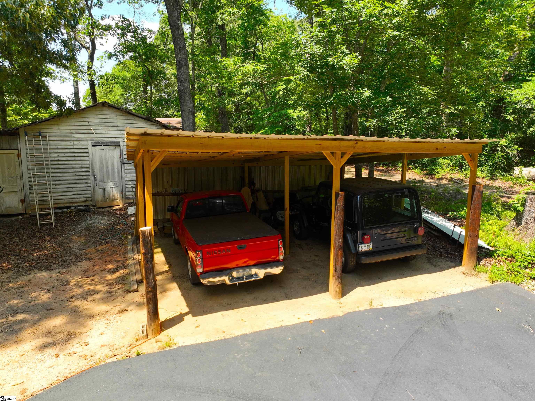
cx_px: 268
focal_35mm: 24
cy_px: 200
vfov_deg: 56.8
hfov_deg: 71.6
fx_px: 371
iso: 200
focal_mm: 12.29
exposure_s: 1/120
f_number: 2.8
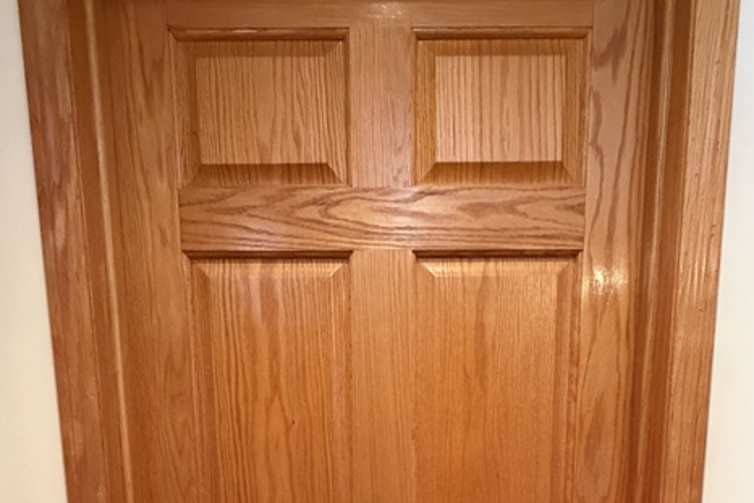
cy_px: 472
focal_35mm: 25
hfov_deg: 71.5
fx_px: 524
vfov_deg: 45.4
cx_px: 395
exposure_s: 1/60
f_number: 2.2
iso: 800
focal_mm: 2.22
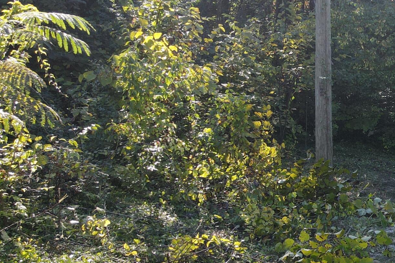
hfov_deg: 28.7
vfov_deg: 22.2
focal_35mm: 61
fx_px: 669
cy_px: 128
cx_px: 468
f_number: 2.8
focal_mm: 4.5
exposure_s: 1/120
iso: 100
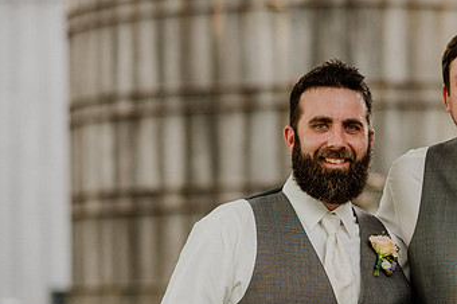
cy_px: 213
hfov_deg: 11.5
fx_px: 2270
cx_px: 352
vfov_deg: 7.7
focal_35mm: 179
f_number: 2.8
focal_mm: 105
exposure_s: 1/160
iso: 100
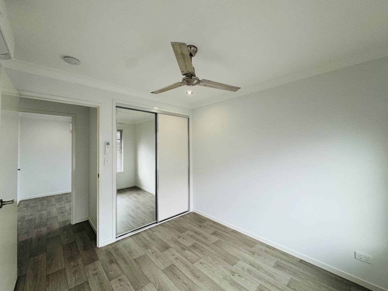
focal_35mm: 14
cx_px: 194
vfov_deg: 85.7
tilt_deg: +0.6
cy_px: 146
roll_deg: +1.0
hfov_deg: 102.1
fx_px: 157
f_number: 2.2
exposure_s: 1/100
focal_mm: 2.22
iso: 160
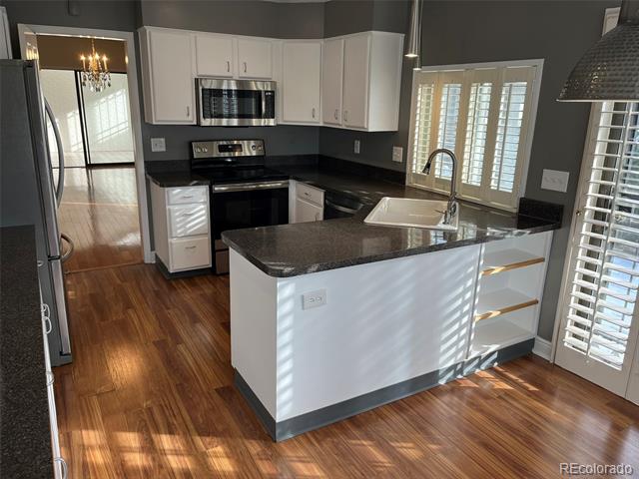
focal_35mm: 26
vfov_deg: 53.1
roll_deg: -1.7
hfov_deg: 67.3
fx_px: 480
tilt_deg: -16.2
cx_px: 320
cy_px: 240
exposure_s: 1/129
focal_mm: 5.1
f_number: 1.6
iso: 32
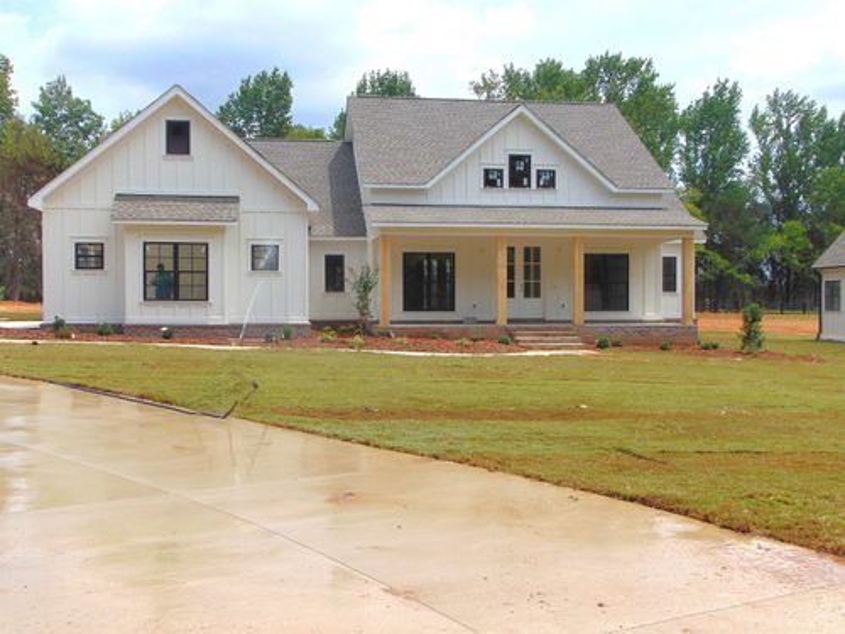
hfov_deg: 47.9
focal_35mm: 39
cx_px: 422
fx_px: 952
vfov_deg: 36.8
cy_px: 317
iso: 80
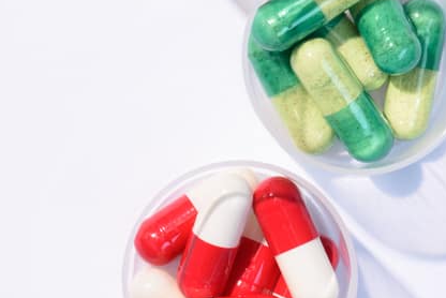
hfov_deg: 8.2
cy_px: 177
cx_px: 155
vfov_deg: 5.5
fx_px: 3124
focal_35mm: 252
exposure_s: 1/125
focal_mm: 105
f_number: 18
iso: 250
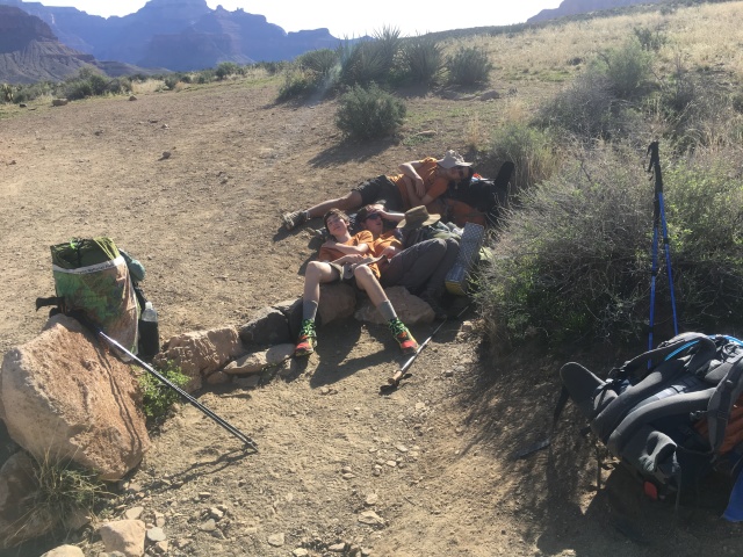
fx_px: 622
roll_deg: +3.2
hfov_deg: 61.7
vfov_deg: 48.2
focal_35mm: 29
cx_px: 372
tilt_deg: -17.6
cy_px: 278
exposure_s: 1/916
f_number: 2.2
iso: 25
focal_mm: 4.15
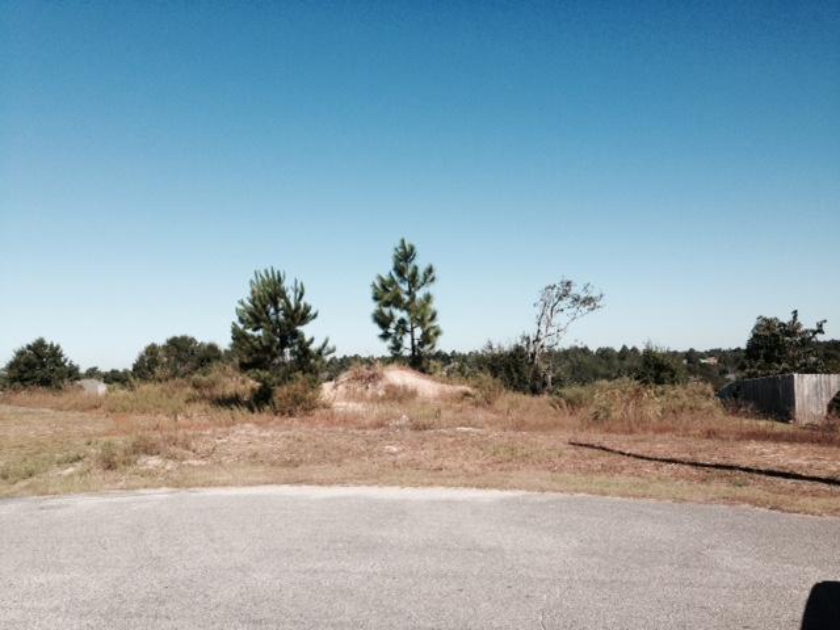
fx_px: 801
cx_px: 420
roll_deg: +0.3
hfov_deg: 55.4
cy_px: 315
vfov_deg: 42.9
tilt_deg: +5.4
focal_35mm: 33
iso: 50
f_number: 2.4
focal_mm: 4.12
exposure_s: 1/2008
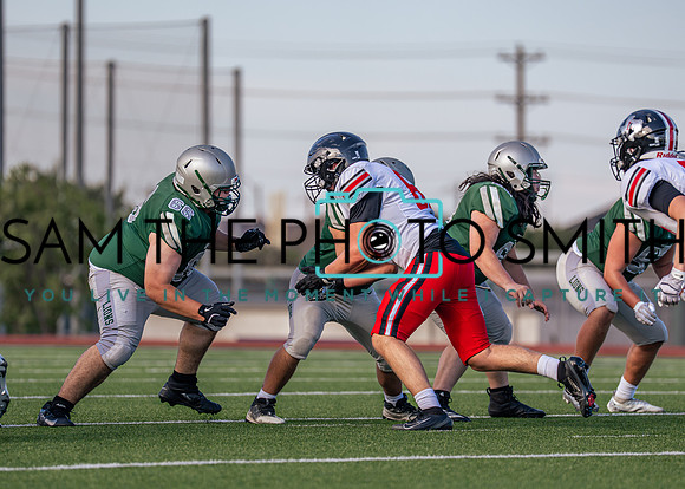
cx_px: 361
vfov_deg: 4.8
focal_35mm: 301
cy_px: 262
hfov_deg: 6.7
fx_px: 5853
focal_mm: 200
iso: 250
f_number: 2.8
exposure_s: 1/2500
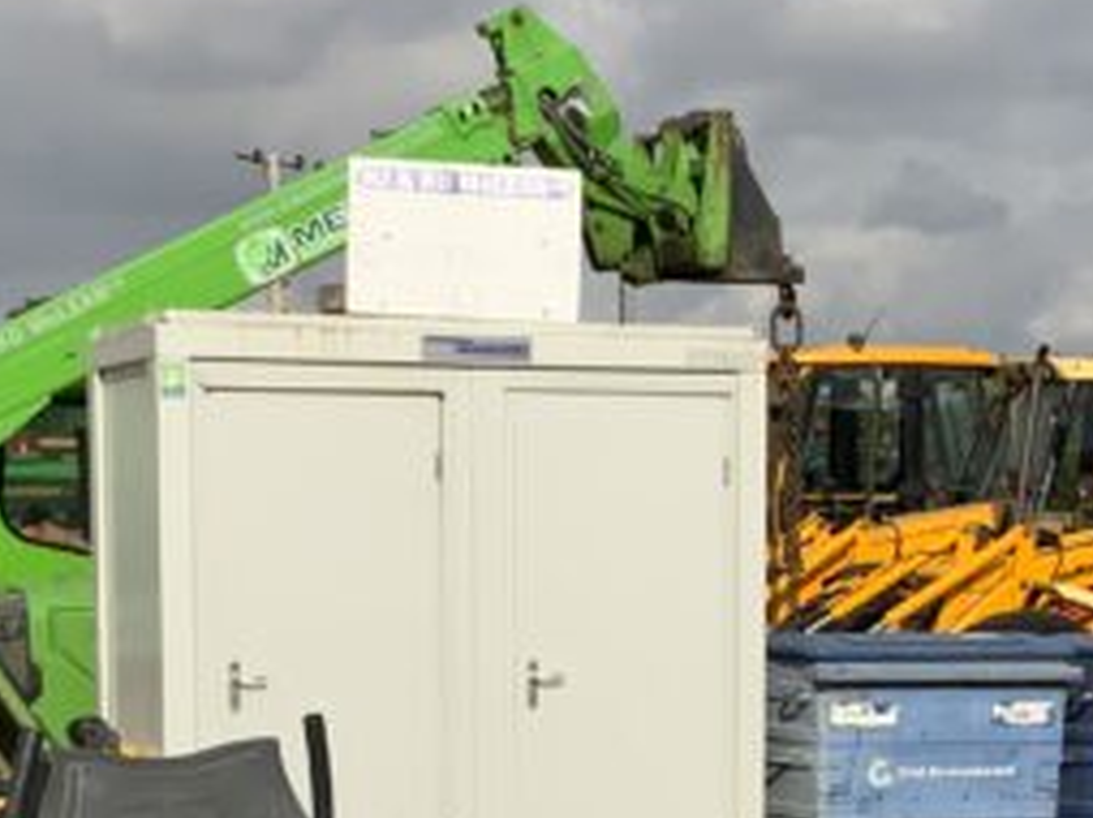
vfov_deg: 12.4
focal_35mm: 117
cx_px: 714
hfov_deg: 16.8
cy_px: 973
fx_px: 3691
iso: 20
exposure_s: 1/2801
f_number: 1.8
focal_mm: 3
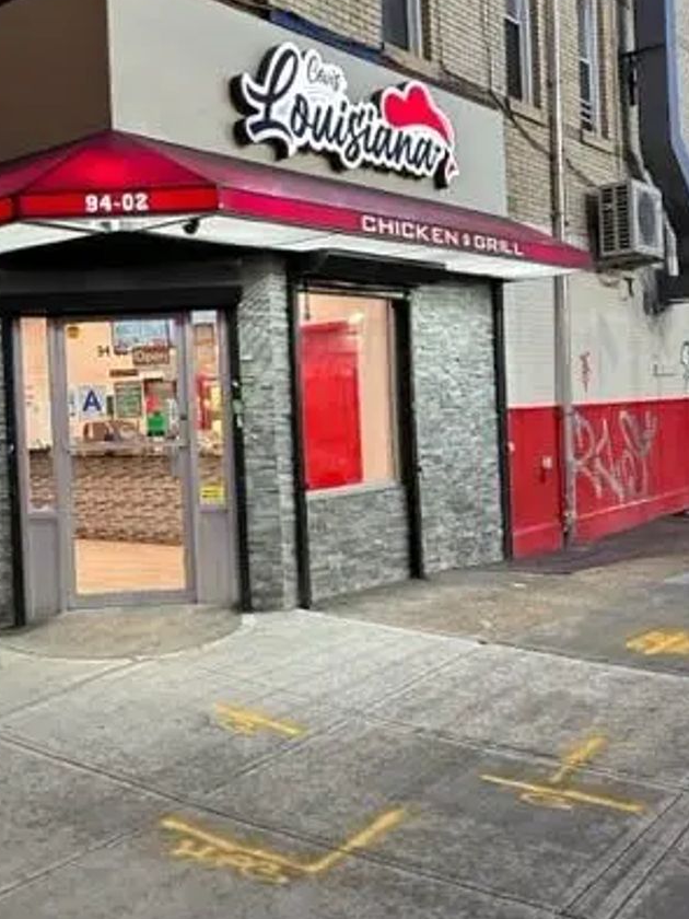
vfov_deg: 47.8
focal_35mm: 39
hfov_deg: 35.7
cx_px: 141
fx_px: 1035
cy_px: 420
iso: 250
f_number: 1.78
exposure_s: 1/60
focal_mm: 6.86
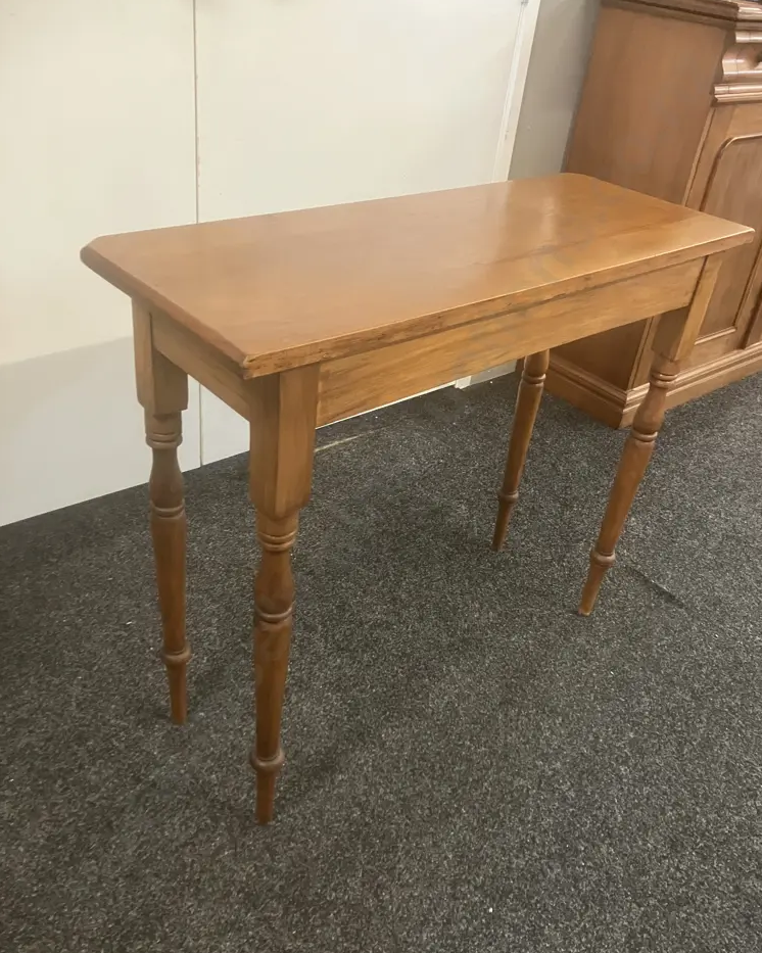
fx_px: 846
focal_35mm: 30
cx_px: 390
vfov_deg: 58.8
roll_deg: -7.3
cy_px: 478
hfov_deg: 48.5
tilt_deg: -31.9
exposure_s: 1/33
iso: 320
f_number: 1.8
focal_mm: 3.99
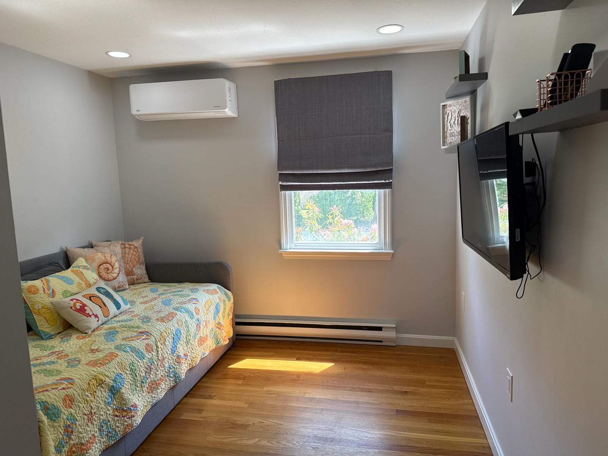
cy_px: 228
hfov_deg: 71.6
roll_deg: +1.8
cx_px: 304
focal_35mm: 24
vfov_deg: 56.8
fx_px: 422
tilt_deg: -7.2
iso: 160
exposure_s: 1/229
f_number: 1.78
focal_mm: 6.76
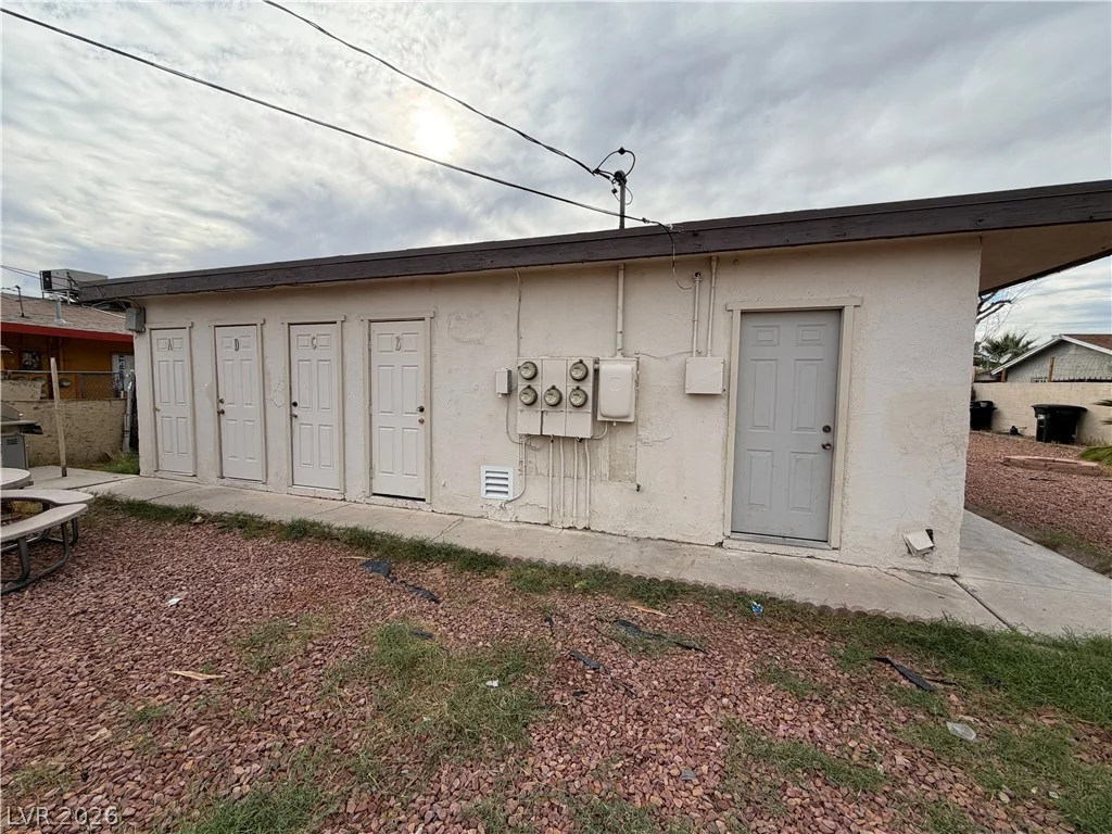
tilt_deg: -4.5
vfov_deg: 85.7
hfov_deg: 102.1
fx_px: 450
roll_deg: -0.7
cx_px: 556
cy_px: 417
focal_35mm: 14
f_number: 2.2
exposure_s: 1/841
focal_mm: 2.22
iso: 25
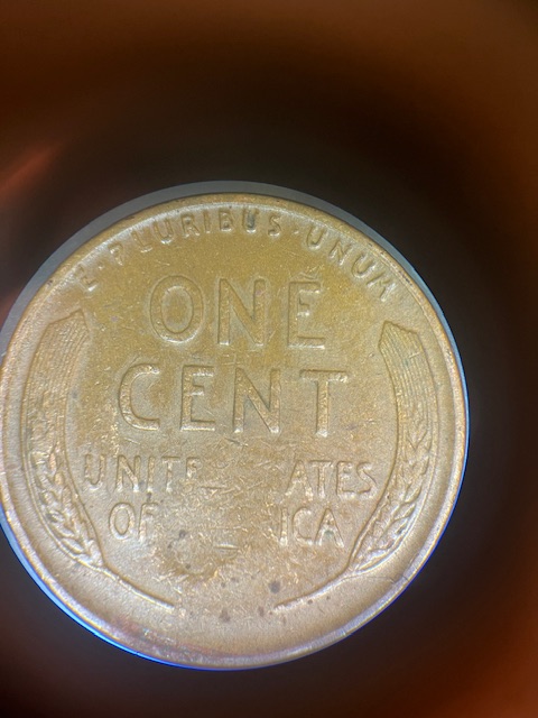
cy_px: 359
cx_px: 269
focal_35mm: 26
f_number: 1.6
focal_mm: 5.1
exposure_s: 1/60
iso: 160
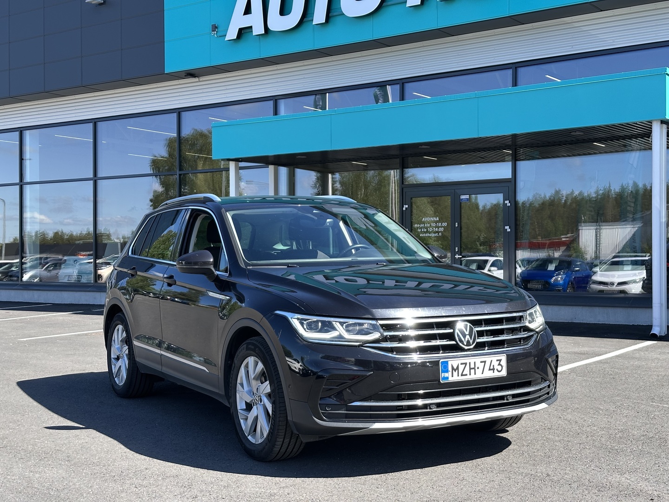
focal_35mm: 48
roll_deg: +0.8
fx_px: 928
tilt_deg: +1.4
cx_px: 334
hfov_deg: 39.7
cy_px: 251
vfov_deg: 30.3
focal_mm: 6.86
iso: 64
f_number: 1.78
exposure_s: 1/491
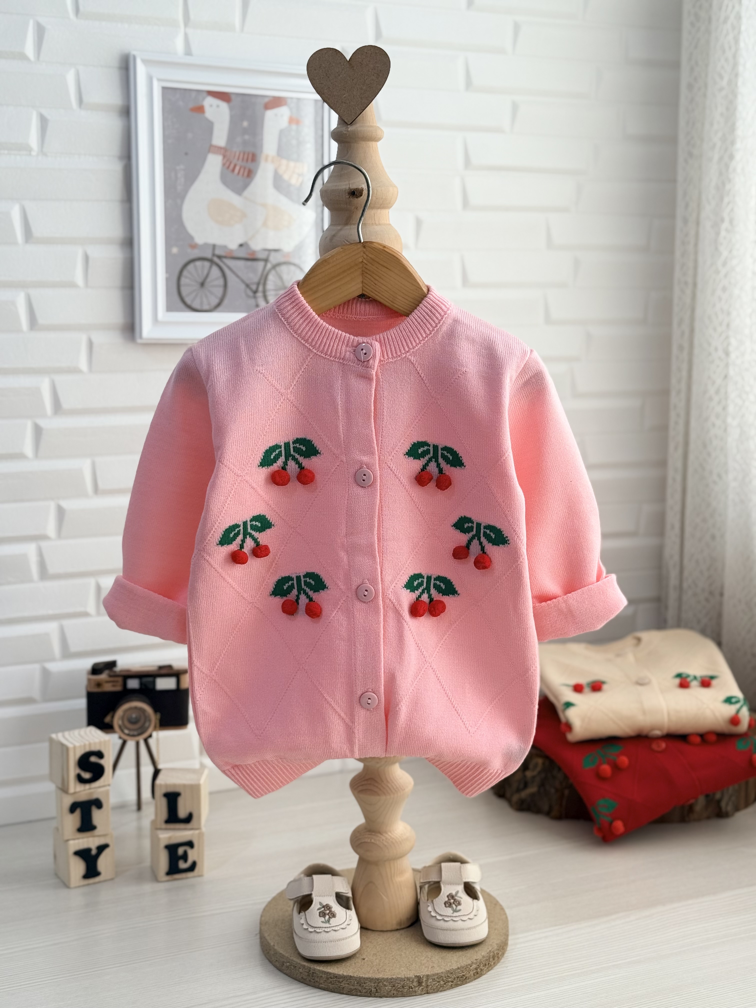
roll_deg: -0.3
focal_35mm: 48
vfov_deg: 39.7
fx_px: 1398
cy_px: 504
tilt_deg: -8.8
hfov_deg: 30.3
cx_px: 378
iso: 50
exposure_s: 1/147
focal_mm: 6.76
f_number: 1.78
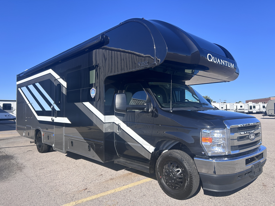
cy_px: 103
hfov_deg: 67.3
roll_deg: +0.4
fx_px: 207
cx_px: 138
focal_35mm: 26
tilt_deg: +4.0
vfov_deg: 53.1
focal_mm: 5.7
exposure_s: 1/2915
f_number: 1.5
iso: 50
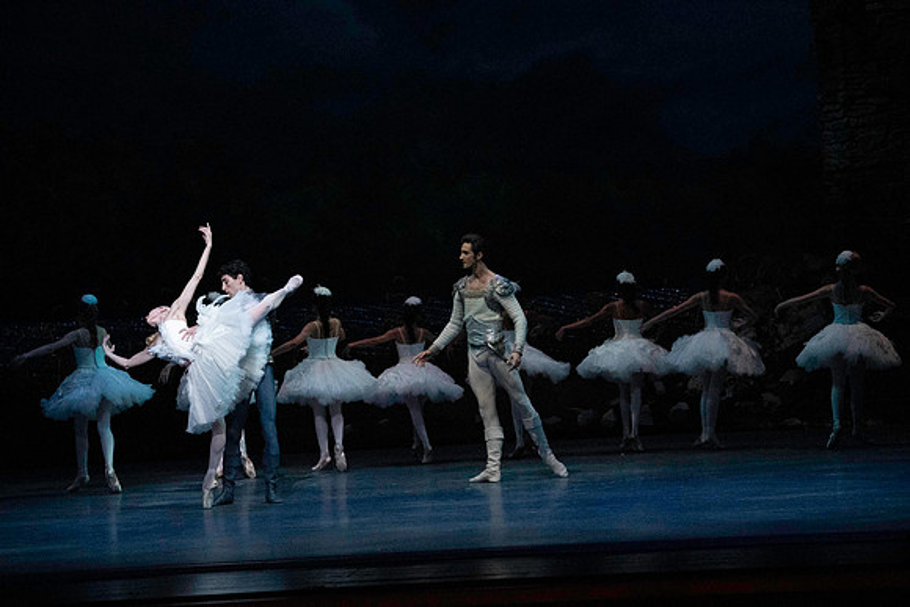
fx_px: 3540
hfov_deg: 14.7
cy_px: 304
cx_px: 455
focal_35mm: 140
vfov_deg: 9.8
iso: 25600
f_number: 5
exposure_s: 1/400
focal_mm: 140
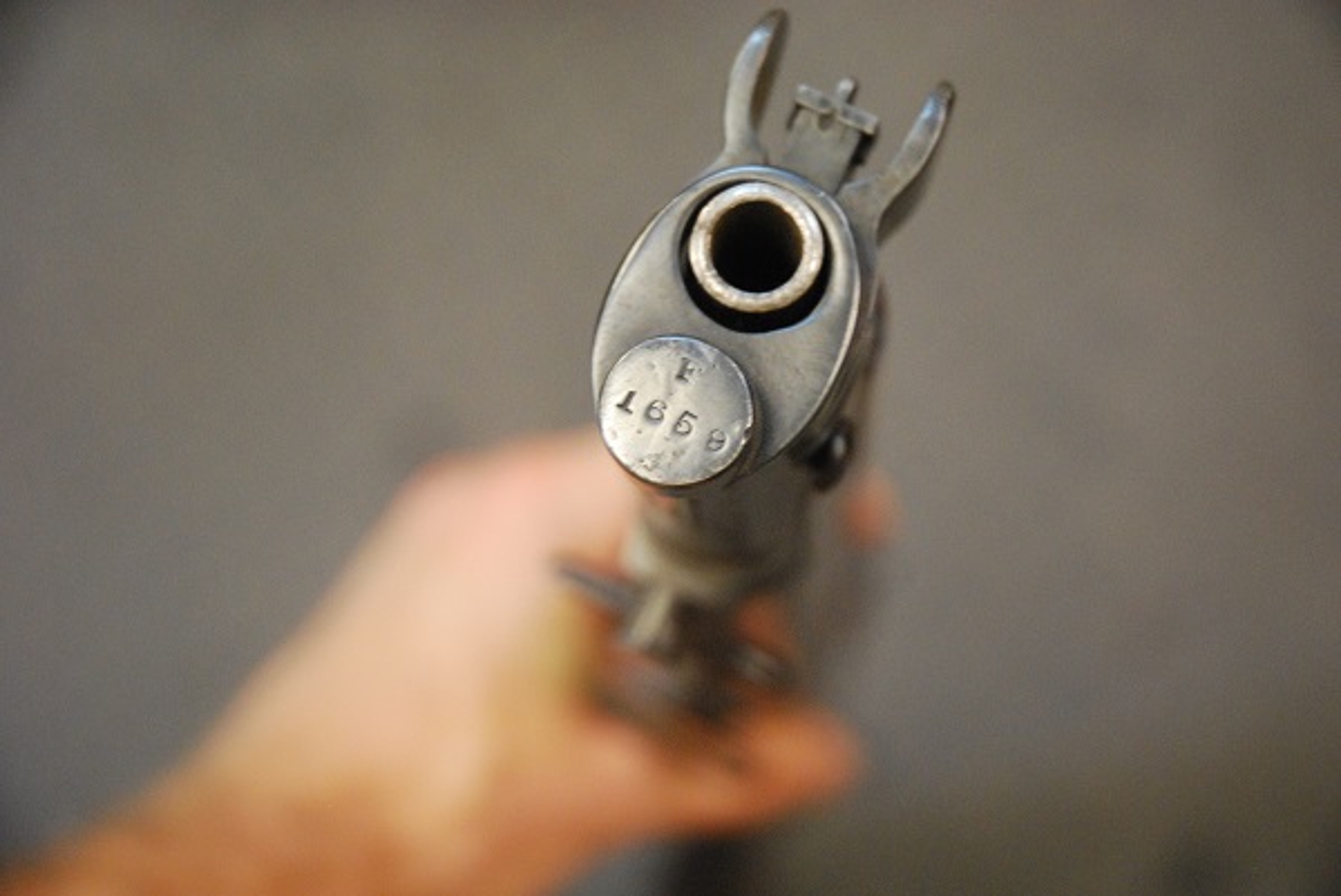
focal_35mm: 105
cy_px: 448
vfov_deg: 13.1
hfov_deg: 19.4
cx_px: 670
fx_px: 3914
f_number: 4.5
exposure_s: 1/80
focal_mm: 70
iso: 1600
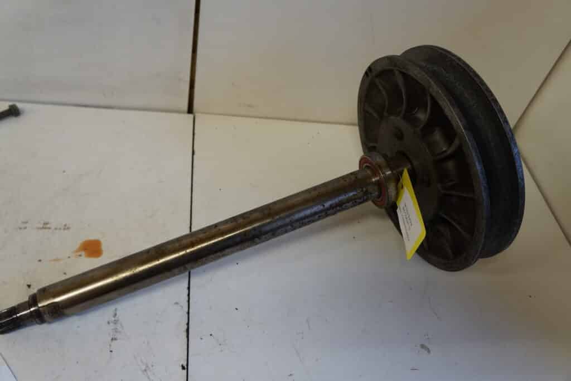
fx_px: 476
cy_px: 190
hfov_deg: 61.9
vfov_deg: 43.6
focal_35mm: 30
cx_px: 286
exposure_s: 1/60
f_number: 4
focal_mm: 20
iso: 800
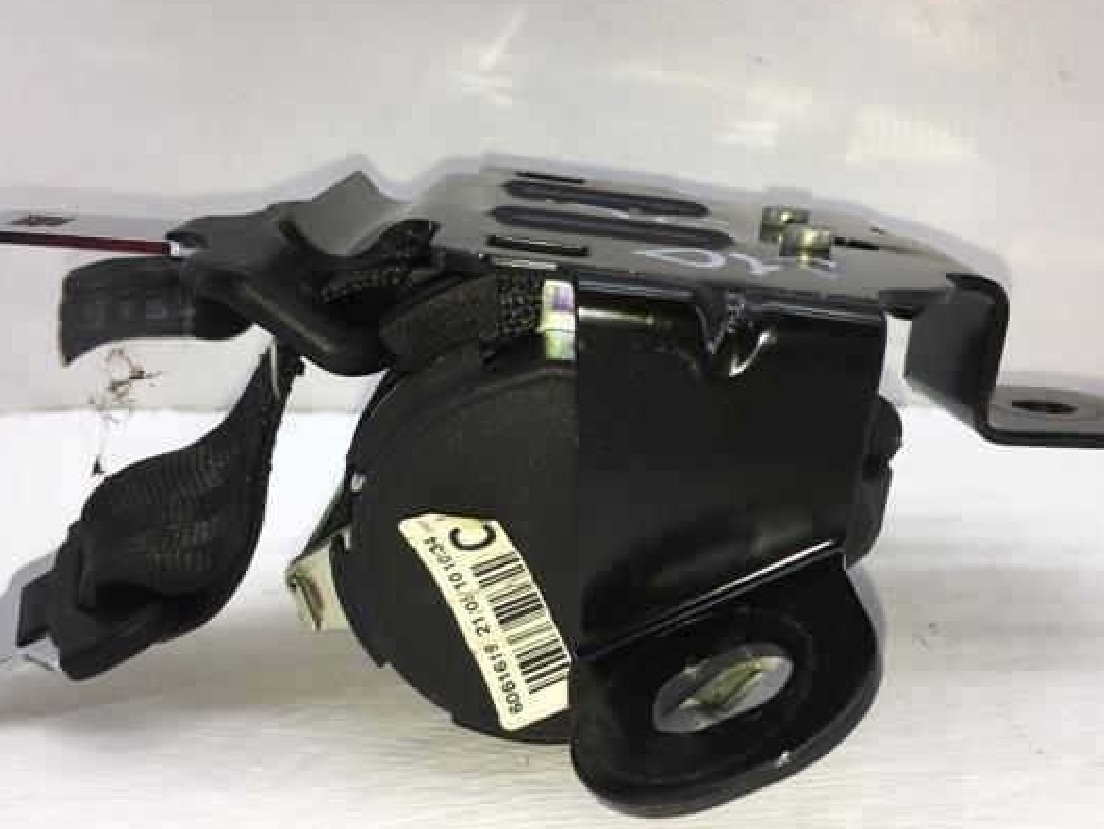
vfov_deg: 40.7
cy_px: 404
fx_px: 1117
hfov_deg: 52.6
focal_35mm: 35
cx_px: 579
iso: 25
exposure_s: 1/351
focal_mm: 4.15
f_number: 2.2
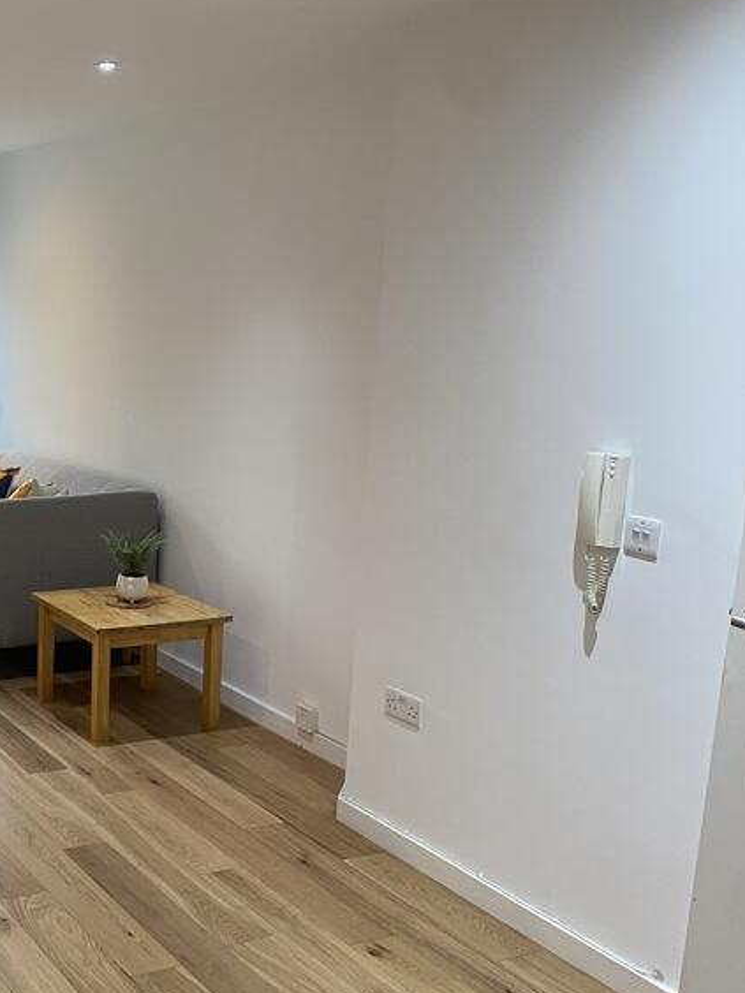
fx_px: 1205
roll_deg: -0.4
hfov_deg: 31.1
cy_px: 561
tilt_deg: -11.8
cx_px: -48
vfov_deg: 44.7
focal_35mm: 42
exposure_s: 1/50
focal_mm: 4.25
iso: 80
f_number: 1.8
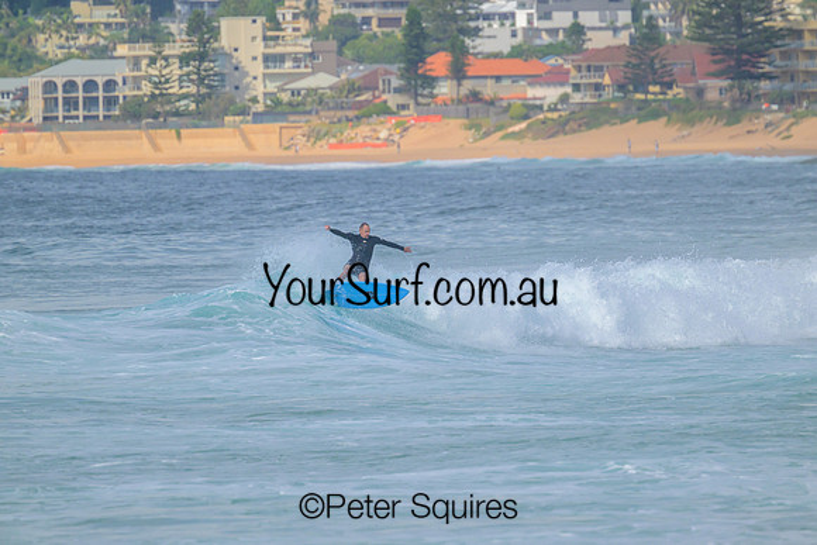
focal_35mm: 690
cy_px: 272
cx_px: 408
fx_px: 15662
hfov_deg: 3.0
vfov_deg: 2.0
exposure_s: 1/2000
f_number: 11
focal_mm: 690
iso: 500
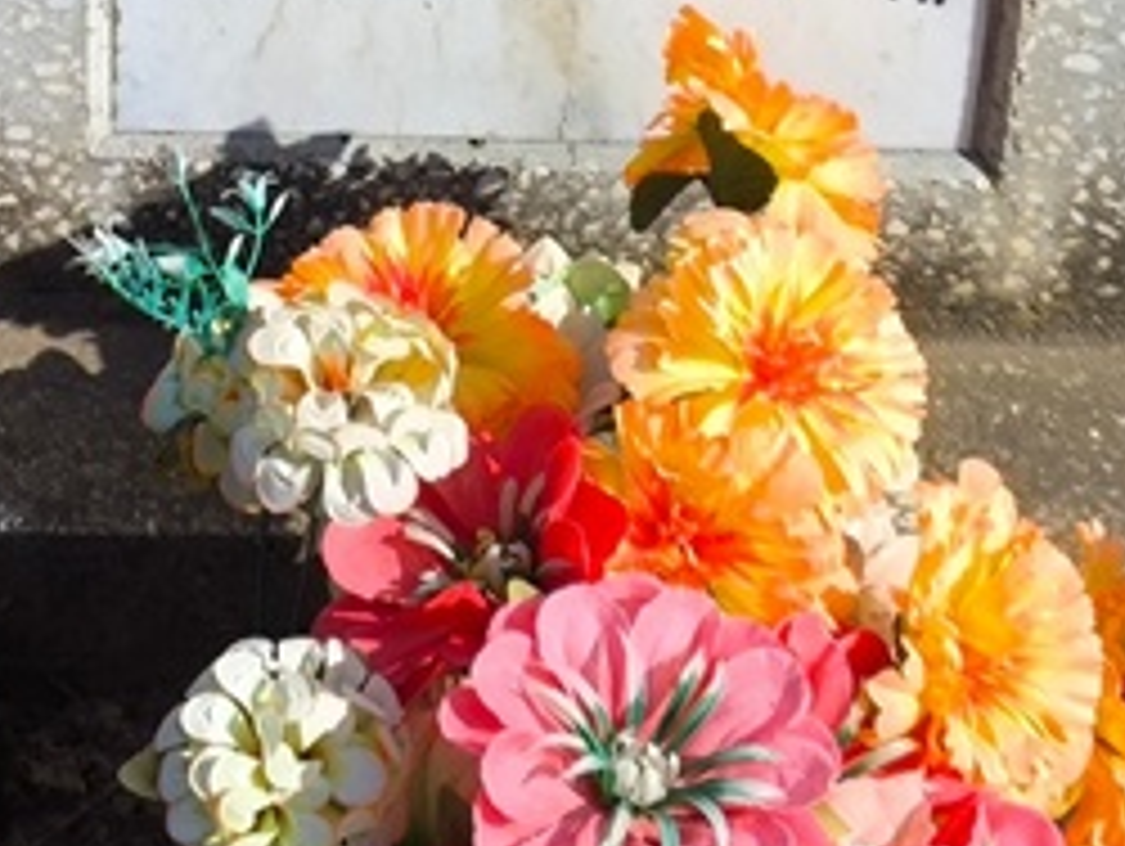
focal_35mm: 160
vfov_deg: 9.1
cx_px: 371
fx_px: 5205
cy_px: -410
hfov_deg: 12.3
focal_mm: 4.71
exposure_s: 1/1351
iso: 50
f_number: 1.7
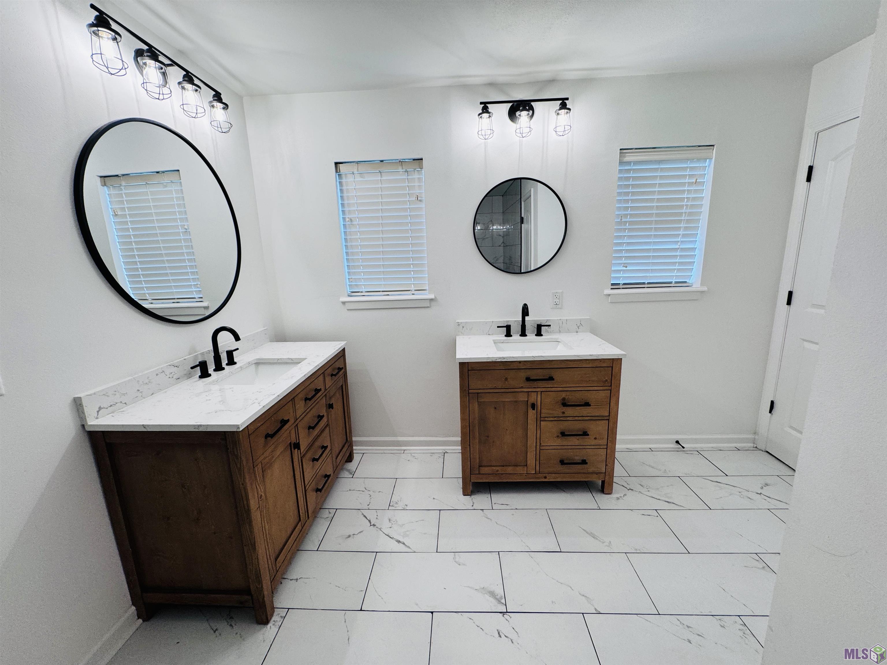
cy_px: 332
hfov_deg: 102.1
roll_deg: +1.2
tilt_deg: -11.9
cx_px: 444
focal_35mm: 14
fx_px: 359
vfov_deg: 85.7
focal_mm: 2.22
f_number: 2.2
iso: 125
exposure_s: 1/120
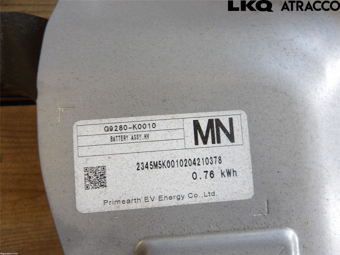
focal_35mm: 27
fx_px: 265
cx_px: 170
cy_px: 128
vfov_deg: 51.4
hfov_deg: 65.3
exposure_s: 1/60
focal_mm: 4.9
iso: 165
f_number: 3
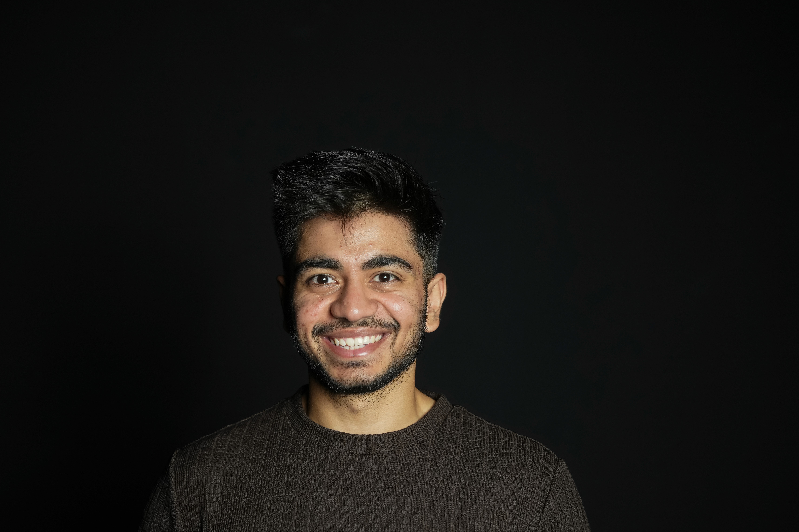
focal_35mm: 80
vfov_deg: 17.1
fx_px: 1769
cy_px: 293
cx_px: 388
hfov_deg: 25.5
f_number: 2.8
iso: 640
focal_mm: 67.6
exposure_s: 1/80
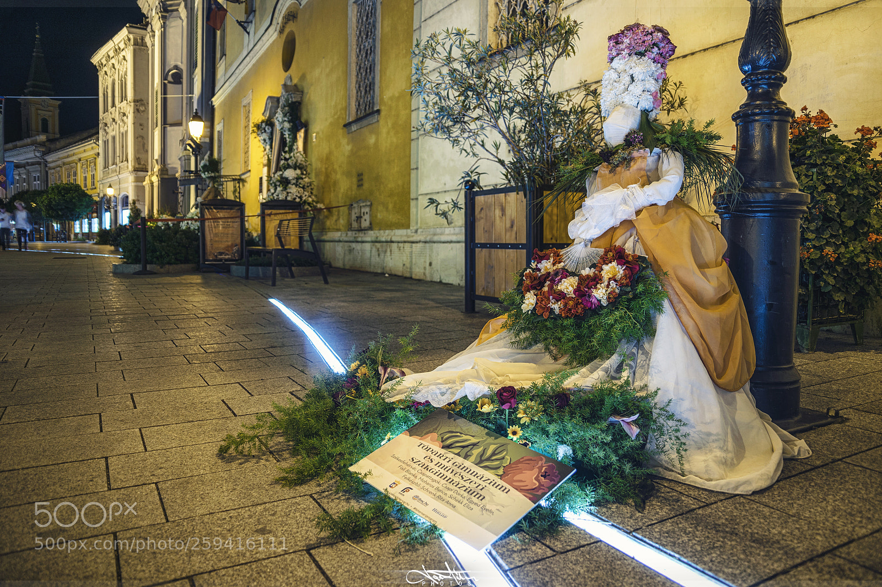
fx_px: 625
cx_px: 441
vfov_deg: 50.4
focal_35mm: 26
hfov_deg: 70.4
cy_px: 294
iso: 100
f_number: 2.8
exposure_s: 1/2
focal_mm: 17
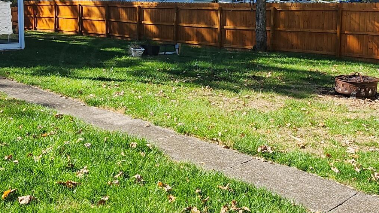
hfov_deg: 48.3
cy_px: 57
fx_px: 422
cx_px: 172
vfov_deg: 28.0
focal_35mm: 42
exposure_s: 1/883
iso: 50
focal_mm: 2.2
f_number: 2.2
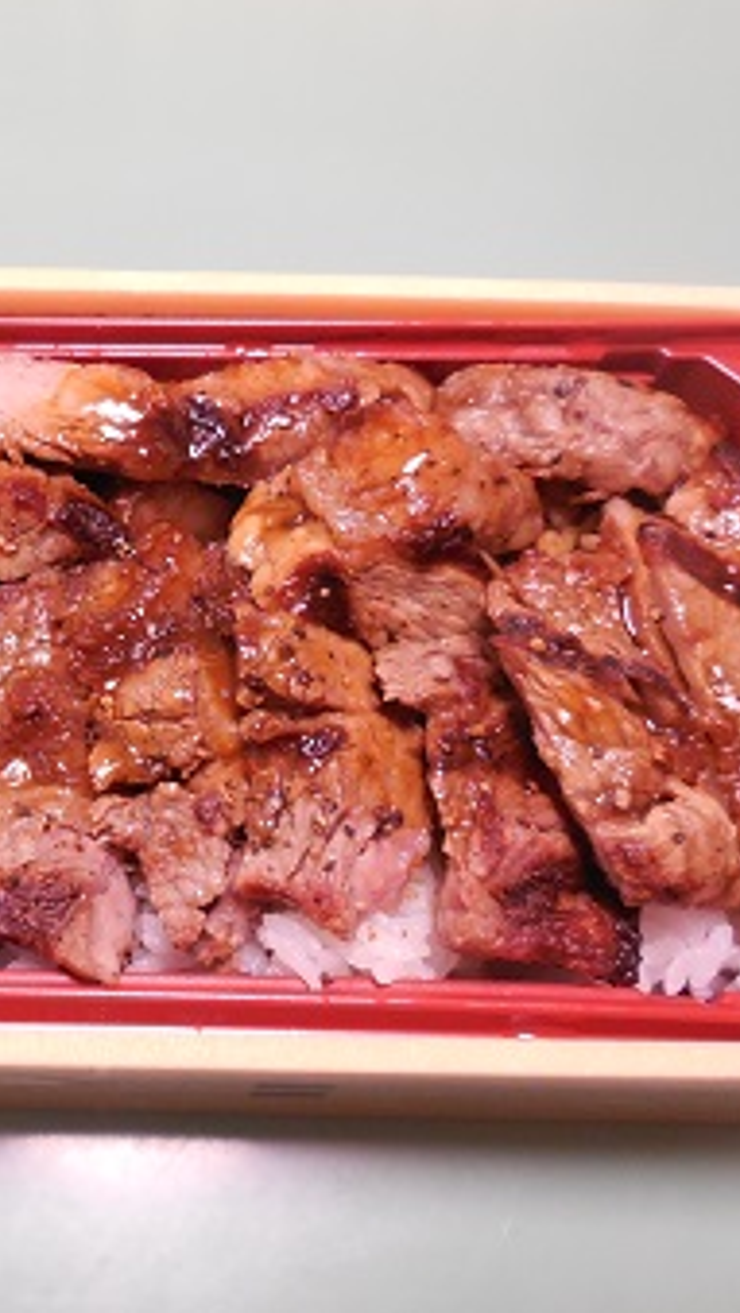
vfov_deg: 54.0
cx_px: 83
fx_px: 1289
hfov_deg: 30.7
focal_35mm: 37
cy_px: 647
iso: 400
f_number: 3.1
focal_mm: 4.5
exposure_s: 1/25
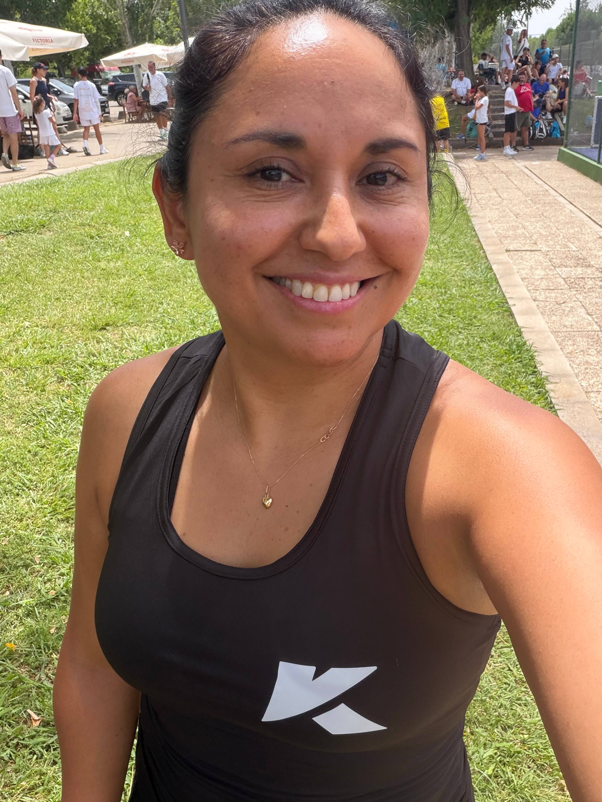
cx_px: 301
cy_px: 401
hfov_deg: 46.8
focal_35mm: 30
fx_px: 696
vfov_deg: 60.0
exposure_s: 1/567
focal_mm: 2.71
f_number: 1.9
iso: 40
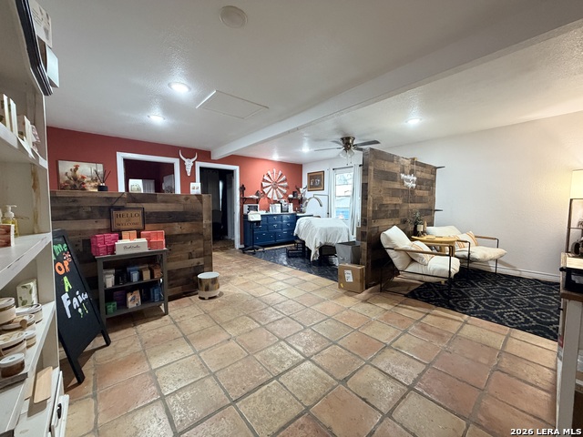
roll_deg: +1.2
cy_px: 218
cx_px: 292
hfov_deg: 102.1
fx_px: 236
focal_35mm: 14
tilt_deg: -3.6
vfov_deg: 85.7
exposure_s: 1/60
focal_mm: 2.22
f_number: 2.2
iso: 500
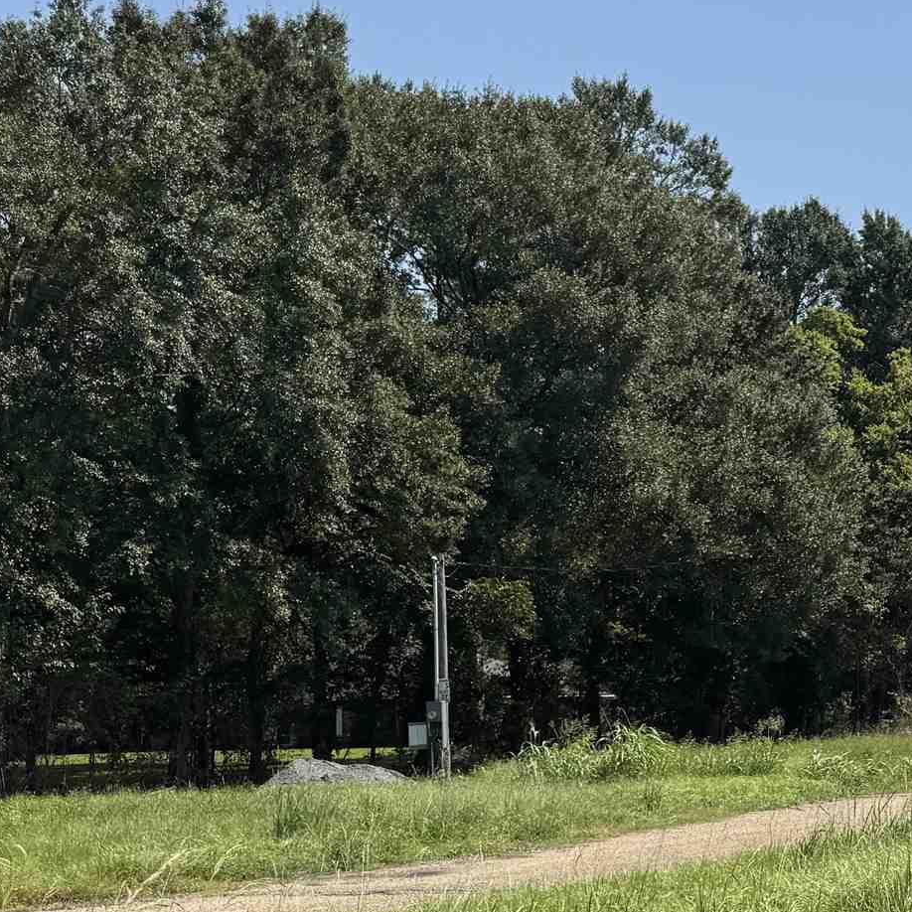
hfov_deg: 20.8
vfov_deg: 24.3
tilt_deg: +2.7
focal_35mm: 71
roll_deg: +1.6
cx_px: 1361
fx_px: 2116
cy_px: 569
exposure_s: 1/6410
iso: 80
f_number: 1.78
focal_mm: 6.76
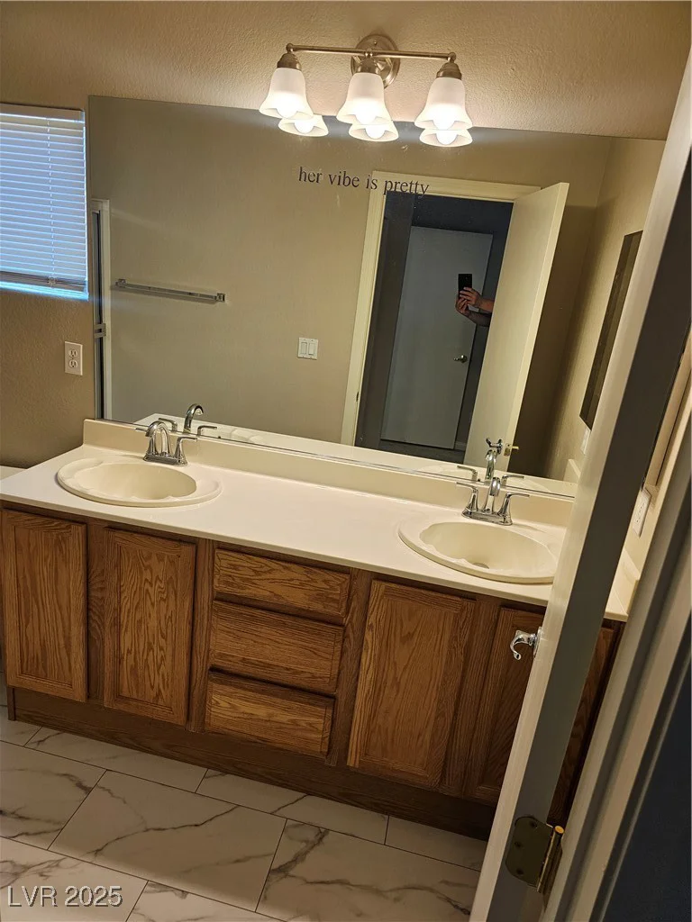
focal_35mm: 23
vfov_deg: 73.9
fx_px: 613
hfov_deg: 58.9
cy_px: 461
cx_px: 346
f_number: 1.7
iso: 125
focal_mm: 6.3
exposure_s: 1/207
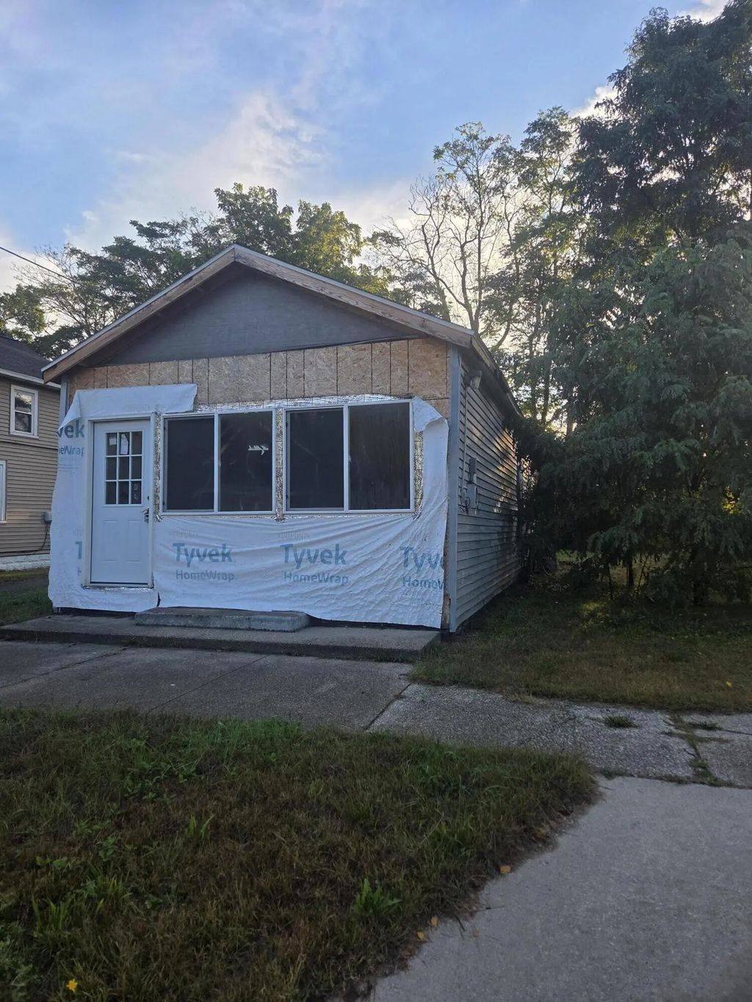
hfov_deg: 58.9
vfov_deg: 73.9
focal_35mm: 23
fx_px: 666
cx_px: 376
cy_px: 501
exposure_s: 1/1064
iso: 80
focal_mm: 5.4
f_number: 1.8
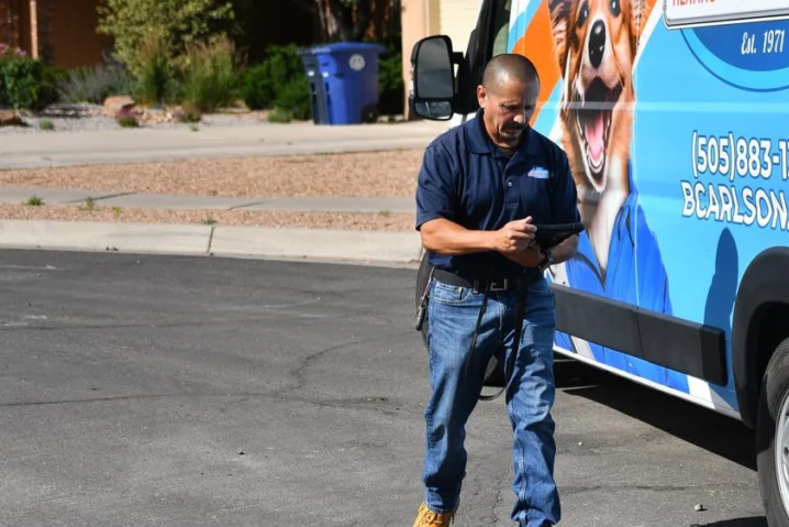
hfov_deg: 19.0
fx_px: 2345
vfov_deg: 12.8
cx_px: 518
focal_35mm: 107
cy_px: 219
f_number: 2.8
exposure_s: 1/4000
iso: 100
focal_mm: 50
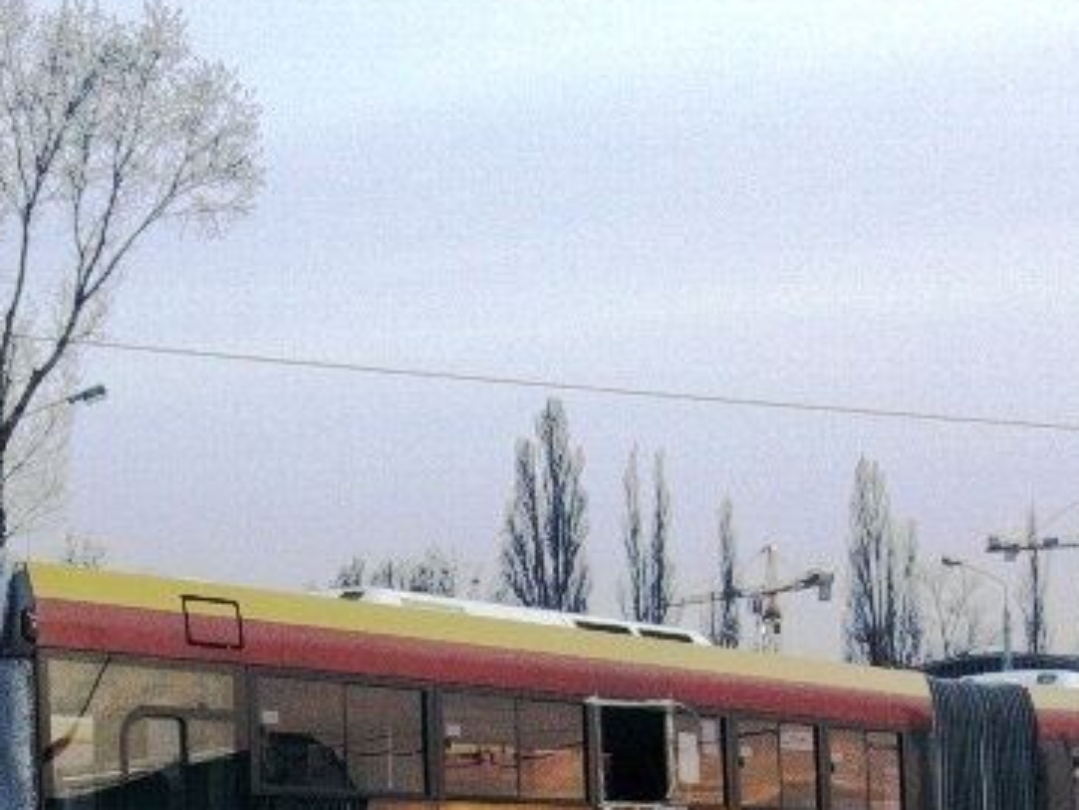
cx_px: 445
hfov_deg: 23.8
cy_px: 756
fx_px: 2557
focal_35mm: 82
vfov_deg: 17.7
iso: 70
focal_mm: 5.6
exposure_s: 1/32.9
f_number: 2.7
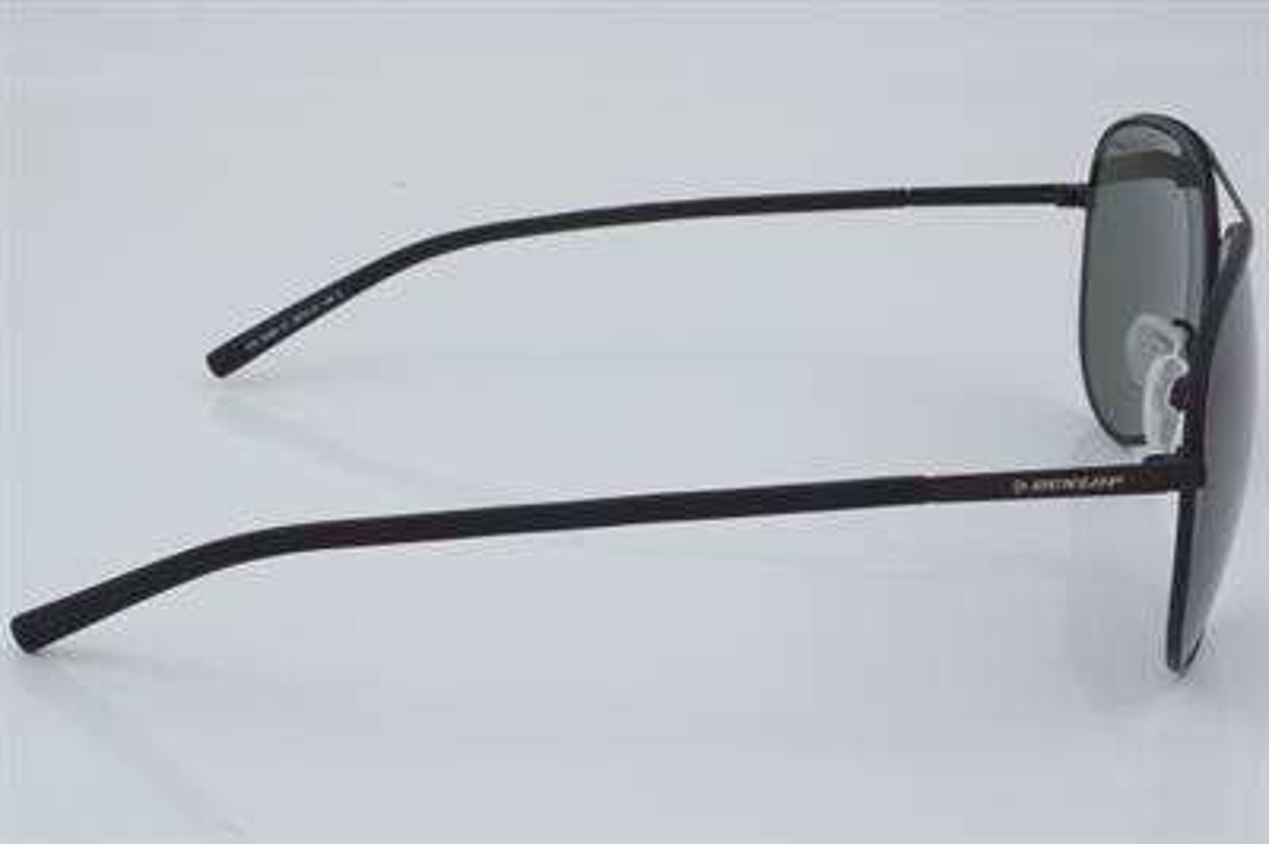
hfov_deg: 27.0
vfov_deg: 18.2
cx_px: 634
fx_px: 2642
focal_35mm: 75
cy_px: 422
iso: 100
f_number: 32
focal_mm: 50
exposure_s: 1/3
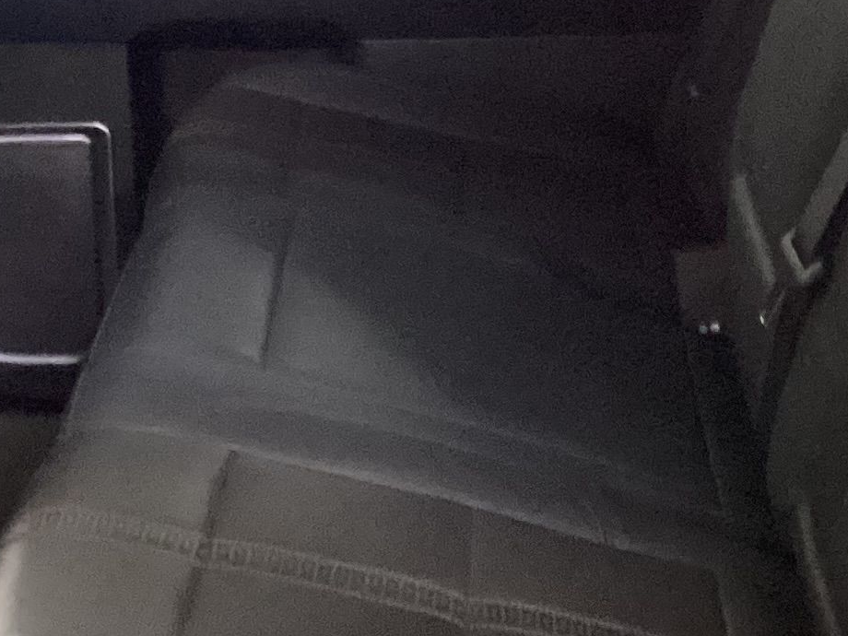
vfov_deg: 13.4
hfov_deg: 17.8
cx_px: 228
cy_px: 84
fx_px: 2695
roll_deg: +0.8
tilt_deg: -16.1
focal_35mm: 110
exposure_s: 1/25
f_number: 2.4
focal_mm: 3.3
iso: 800
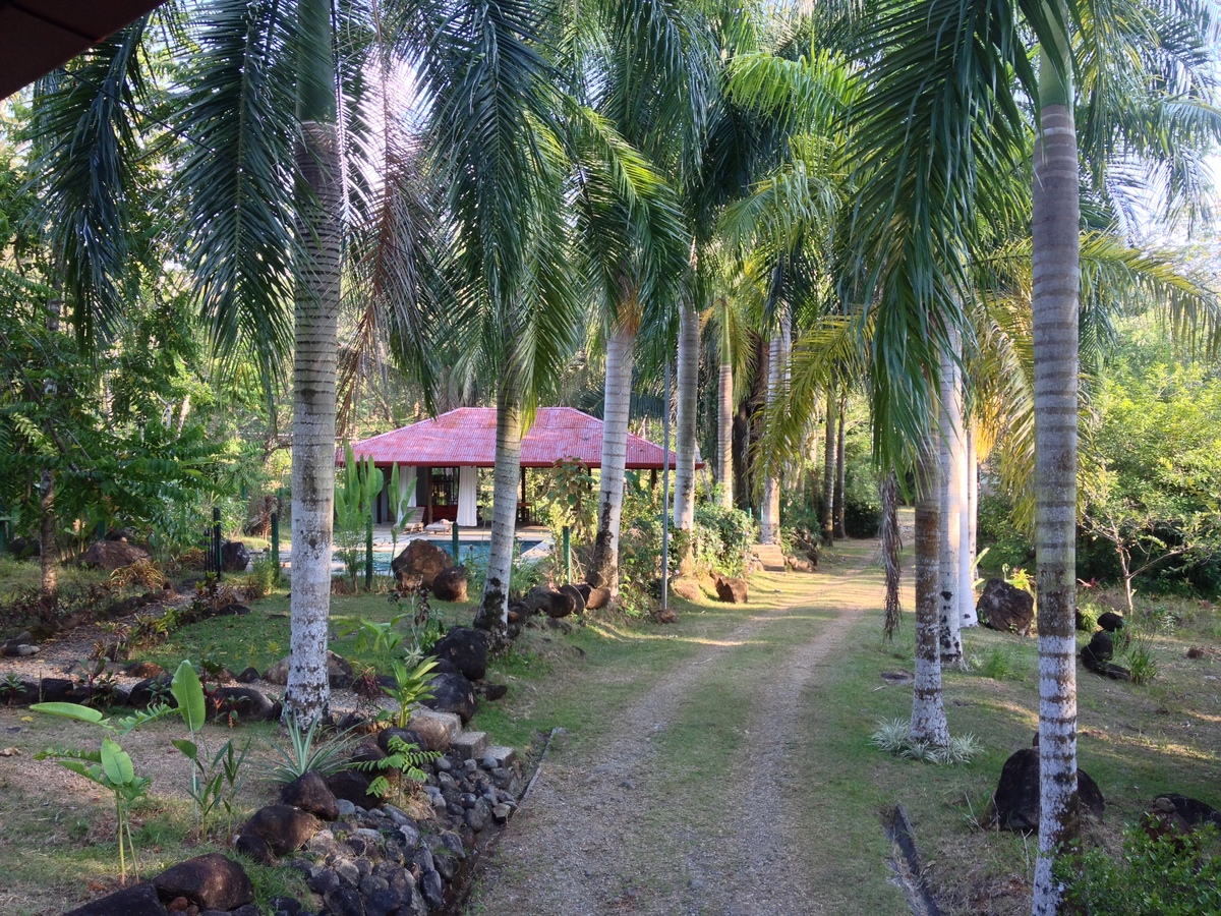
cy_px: 458
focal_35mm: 35
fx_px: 1235
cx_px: 610
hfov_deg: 52.6
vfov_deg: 40.7
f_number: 2.4
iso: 64
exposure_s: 1/120
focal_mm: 4.28
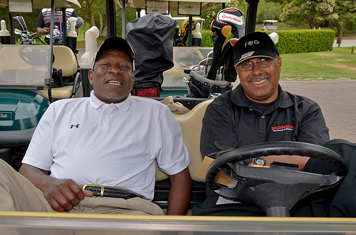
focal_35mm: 38
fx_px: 375
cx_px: 174
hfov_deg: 50.8
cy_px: 115
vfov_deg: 34.8
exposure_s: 1/200
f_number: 8
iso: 200
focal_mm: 22
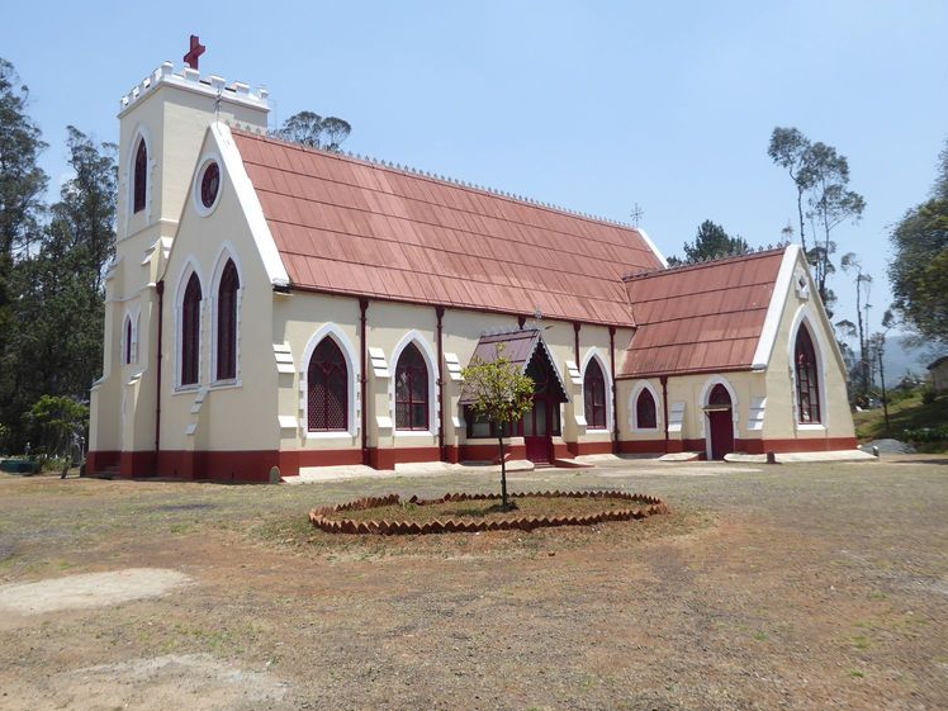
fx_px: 849
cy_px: 337
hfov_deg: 58.3
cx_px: 445
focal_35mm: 31
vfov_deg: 45.4
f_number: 3.5
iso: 80
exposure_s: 1/640
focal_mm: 5
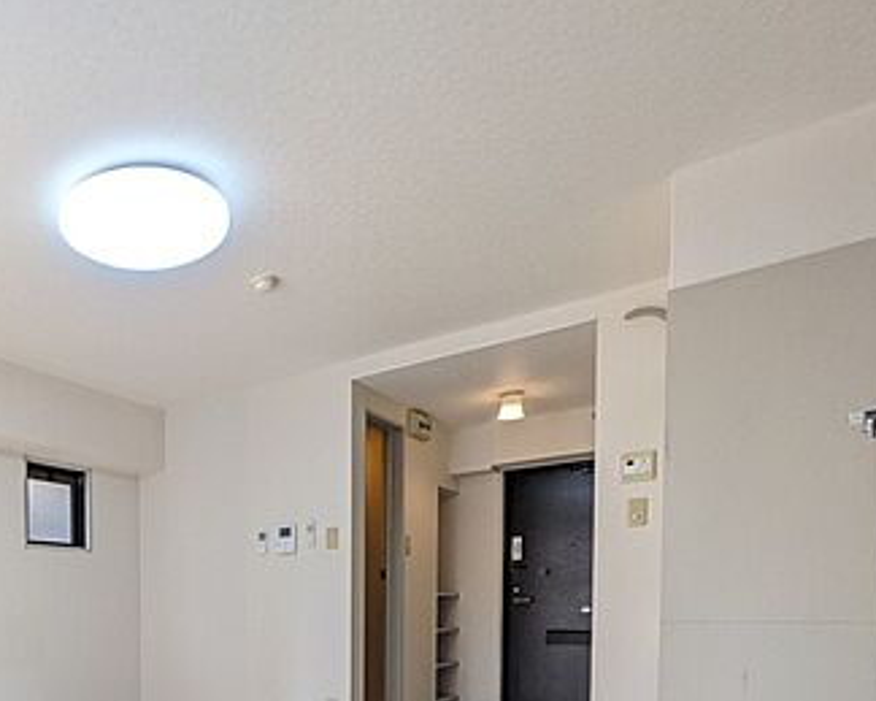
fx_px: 700
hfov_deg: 56.7
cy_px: 636
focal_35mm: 27
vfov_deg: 47.5
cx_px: 114
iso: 73
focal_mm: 1.83
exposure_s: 1/120
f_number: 2.2
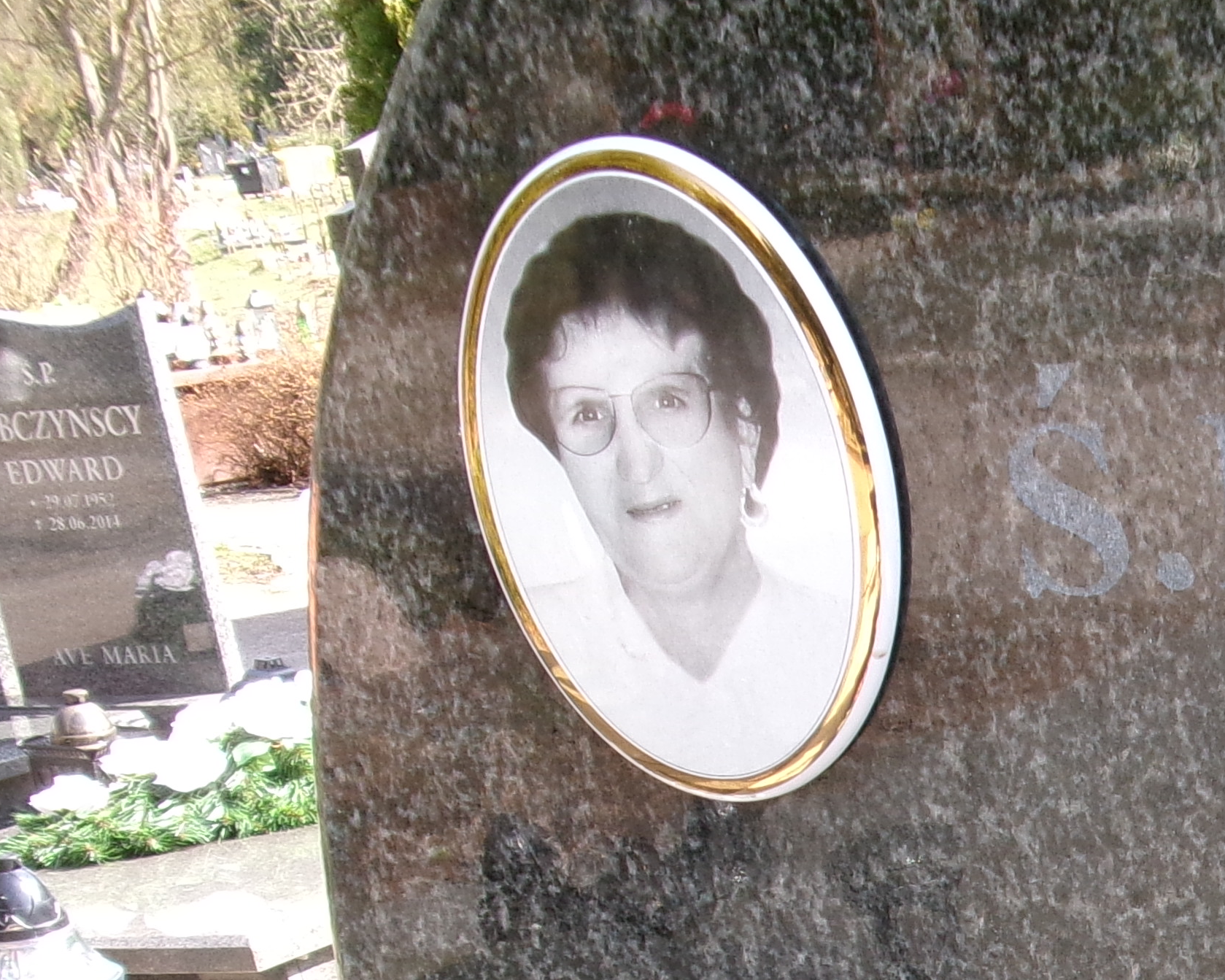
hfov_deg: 23.2
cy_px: 1187
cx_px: 1485
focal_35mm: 75
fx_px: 2719
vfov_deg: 19.2
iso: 100
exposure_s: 1/105
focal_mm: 5.1
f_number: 3.9
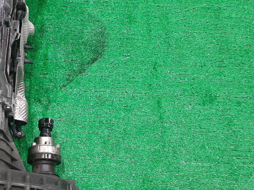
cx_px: 24
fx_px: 433
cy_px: 99
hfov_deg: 31.1
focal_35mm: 59
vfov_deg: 24.8
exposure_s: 1/50
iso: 93
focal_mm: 3.93
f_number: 1.7
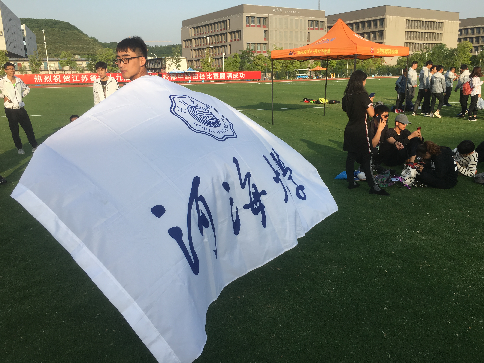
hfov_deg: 61.7
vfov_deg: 48.2
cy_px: 182
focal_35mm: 29
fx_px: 405
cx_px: 242
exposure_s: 1/718
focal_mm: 4.15
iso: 25
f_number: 2.2
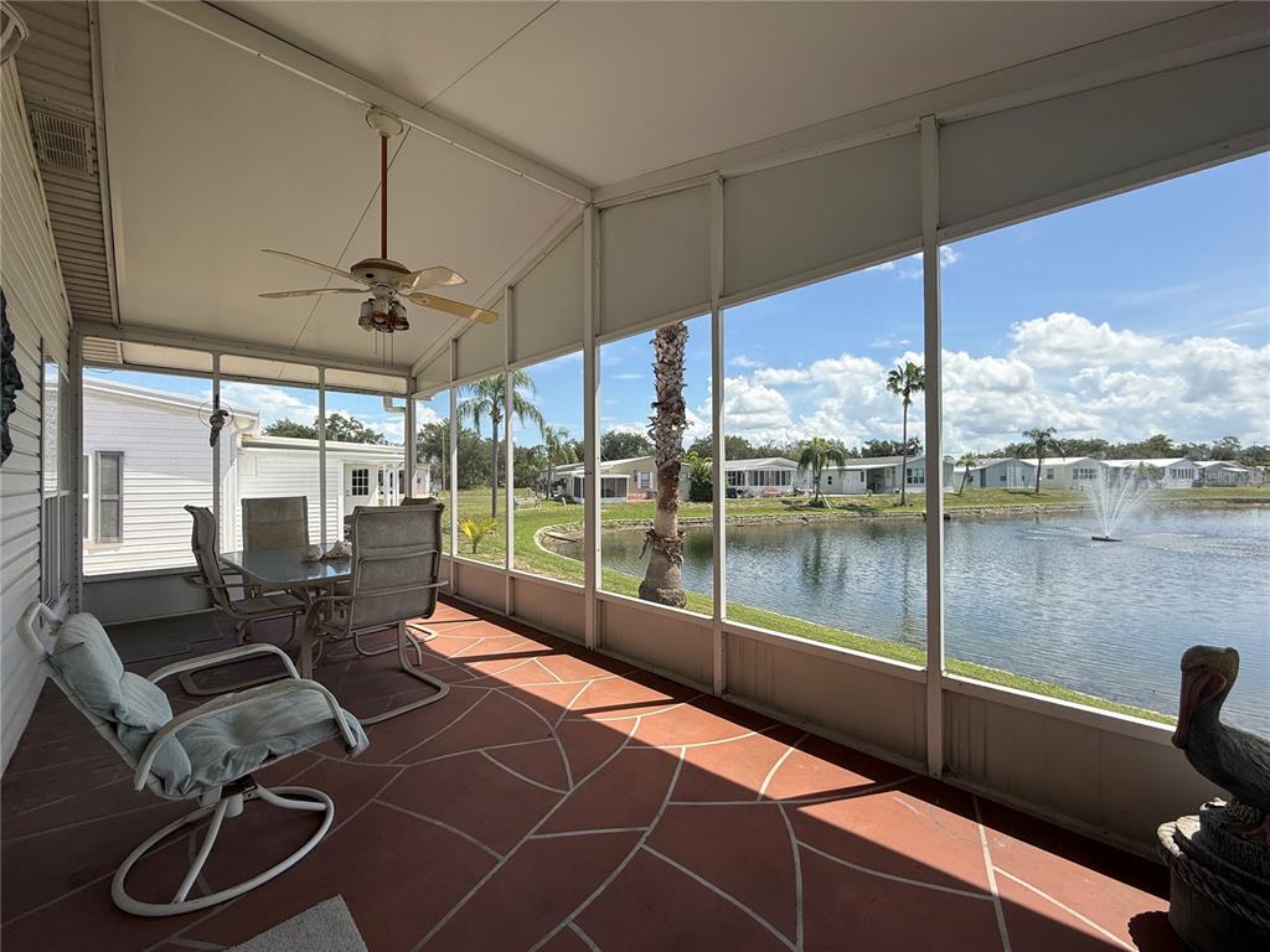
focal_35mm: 14
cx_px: 635
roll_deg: +0.5
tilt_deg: +0.8
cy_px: 476
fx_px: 514
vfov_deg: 85.7
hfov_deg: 102.1
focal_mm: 2.22
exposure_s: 1/1068
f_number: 2.2
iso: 50
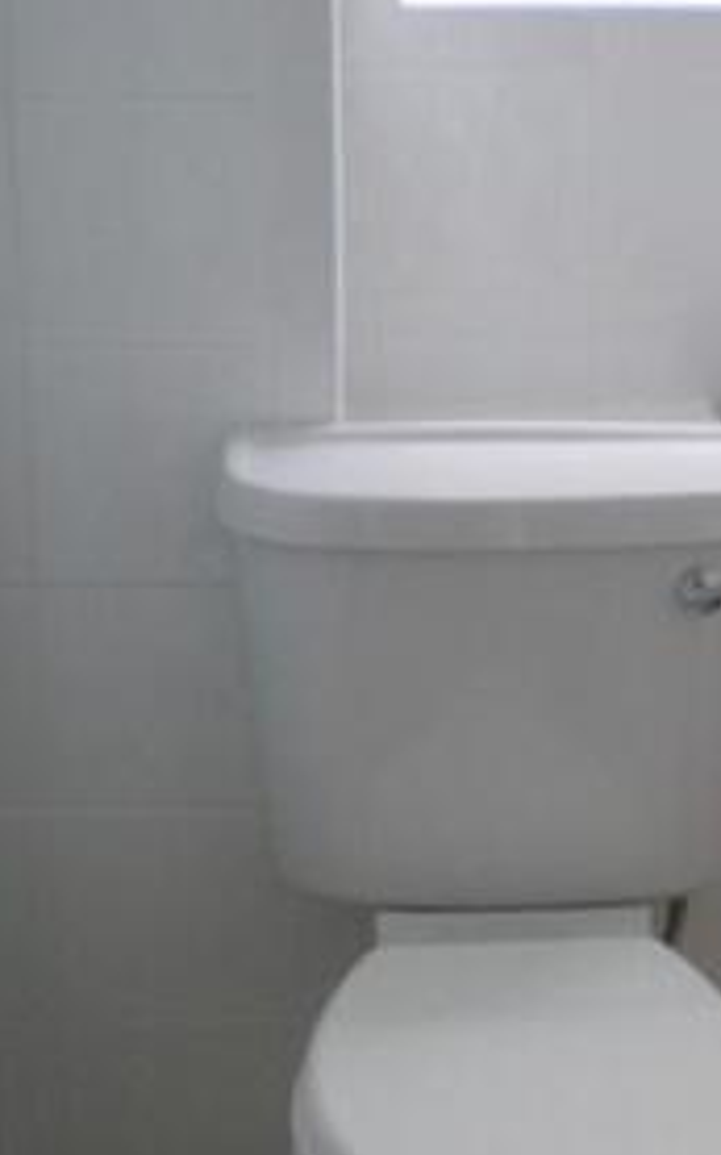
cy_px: 765
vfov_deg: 26.3
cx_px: 602
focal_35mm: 78
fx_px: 2454
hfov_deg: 16.6
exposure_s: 1/66.1
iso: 380
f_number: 3.1
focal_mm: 6.3
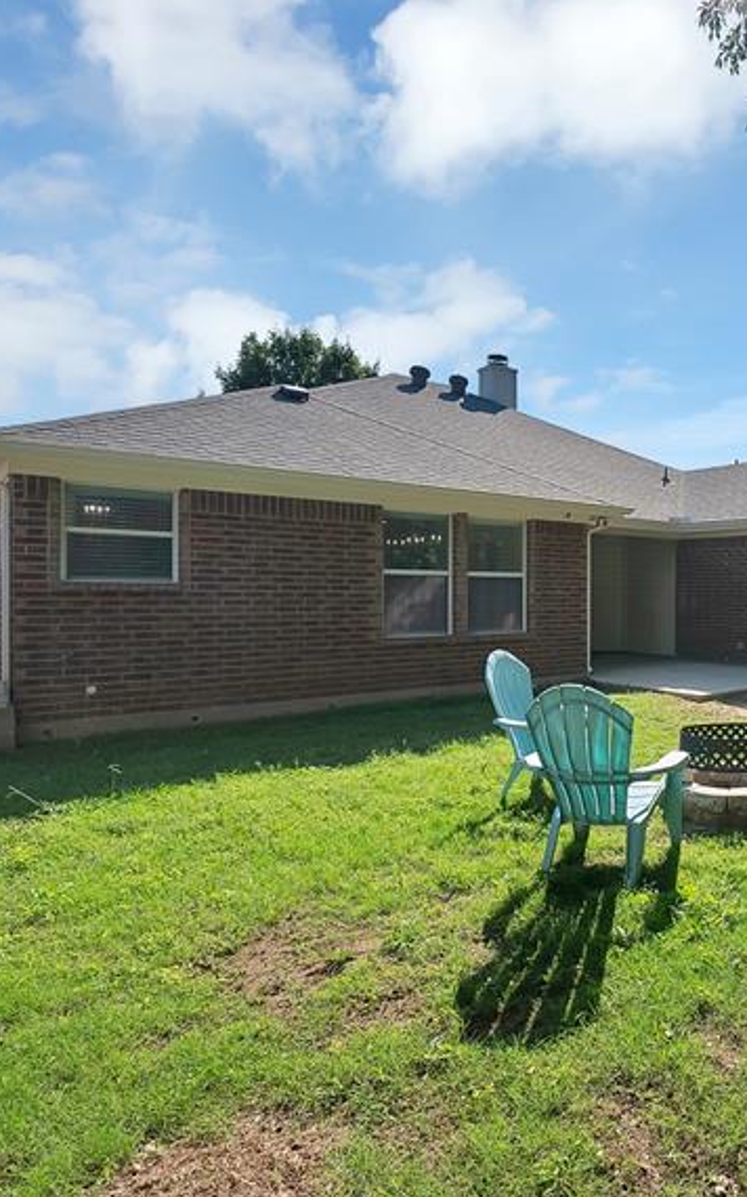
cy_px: 593
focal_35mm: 22
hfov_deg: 47.0
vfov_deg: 79.7
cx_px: 728
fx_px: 717
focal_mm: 12
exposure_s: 1/640
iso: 640
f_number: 9
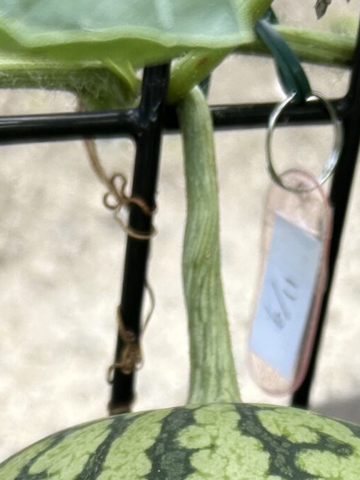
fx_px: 1373
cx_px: 169
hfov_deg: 14.9
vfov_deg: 17.1
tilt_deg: -38.4
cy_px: 801
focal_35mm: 99
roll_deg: -12.1
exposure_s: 1/155
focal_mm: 5.7
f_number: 1.5
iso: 40
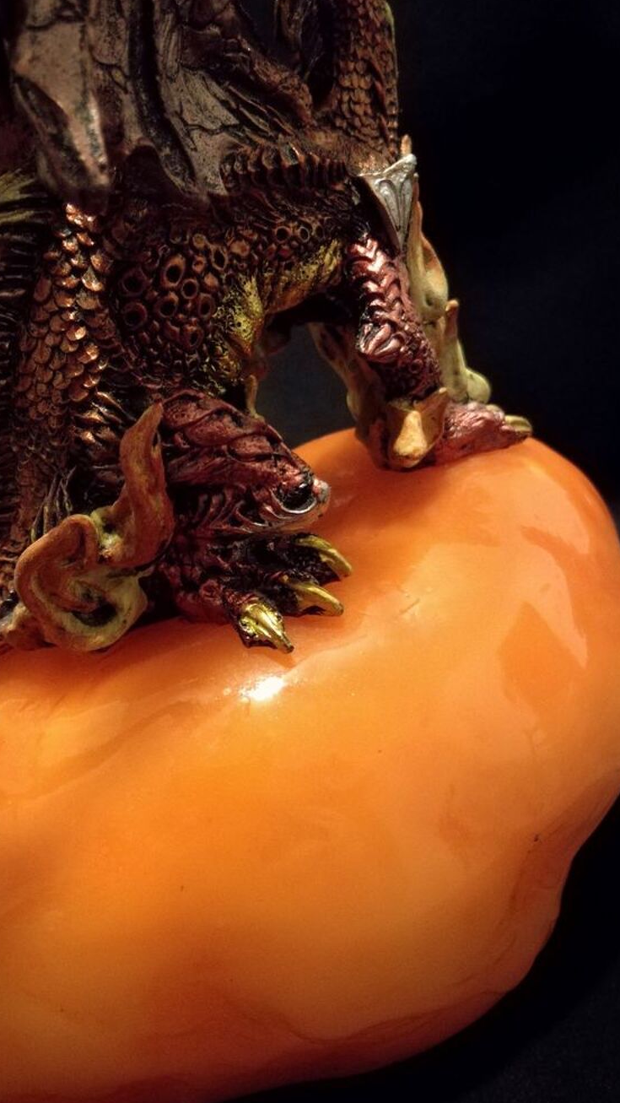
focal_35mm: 30
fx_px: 877
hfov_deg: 38.9
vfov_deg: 64.3
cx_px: 267
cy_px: 557
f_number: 2
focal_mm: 3.79
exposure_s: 1/12.5
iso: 1250
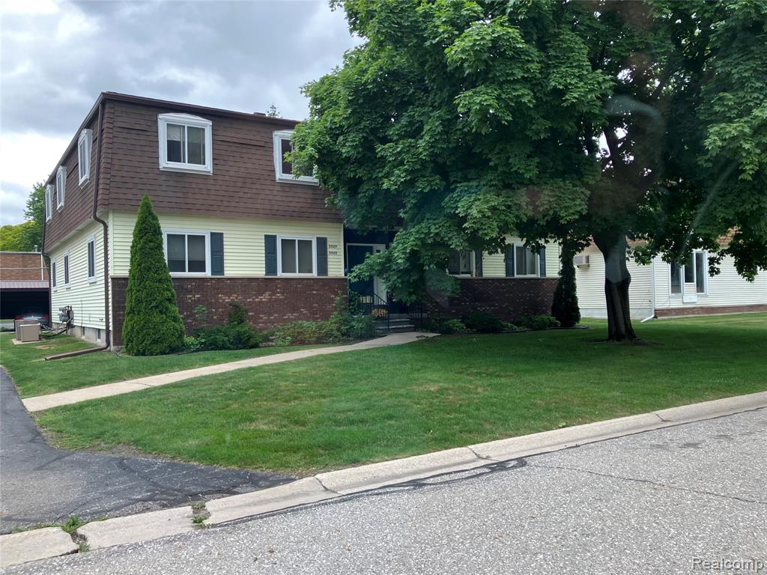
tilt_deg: -0.8
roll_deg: +1.8
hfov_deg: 63.4
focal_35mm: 28
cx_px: 384
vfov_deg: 49.7
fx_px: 620
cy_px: 288
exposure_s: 1/169
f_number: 1.8
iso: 25
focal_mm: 3.99
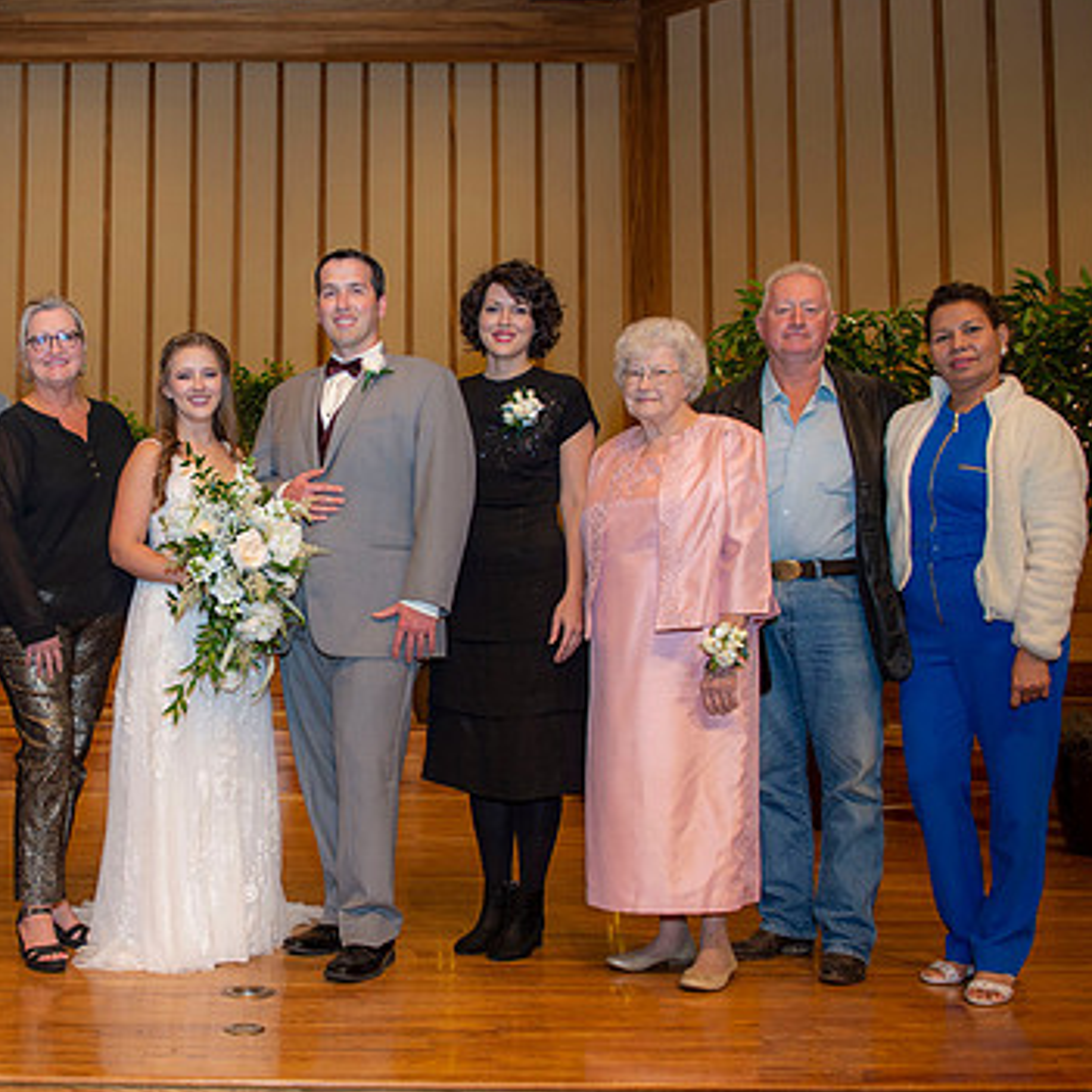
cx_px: 224
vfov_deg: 42.8
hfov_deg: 41.1
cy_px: 581
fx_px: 1392
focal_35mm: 39
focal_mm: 26
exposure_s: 1/200
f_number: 3.5
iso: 800
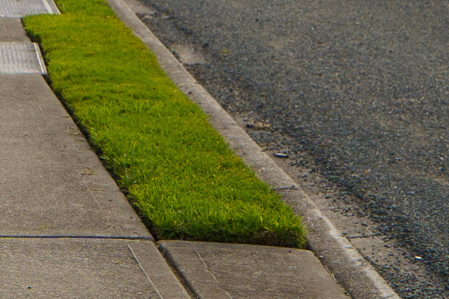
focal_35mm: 196
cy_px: -204
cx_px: -173
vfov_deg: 6.9
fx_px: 2444
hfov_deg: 10.2
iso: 200
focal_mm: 37
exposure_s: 1/500
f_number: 4.5
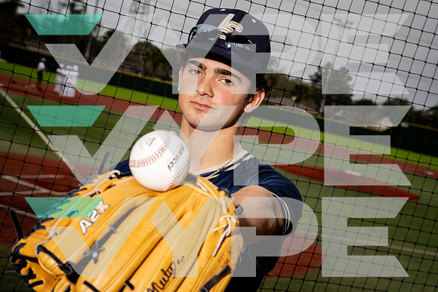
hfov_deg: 32.9
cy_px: 146
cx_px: 219
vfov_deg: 22.3
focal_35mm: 61
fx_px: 742
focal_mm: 61
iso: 320
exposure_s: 1/250
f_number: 8
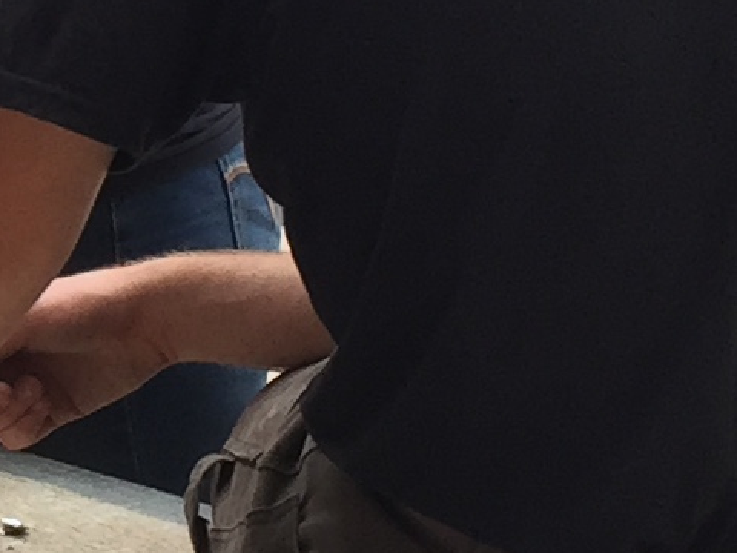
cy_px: -41
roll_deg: -0.6
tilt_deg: -6.0
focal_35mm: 197
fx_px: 4194
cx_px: -949
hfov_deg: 9.1
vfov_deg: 7.5
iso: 32
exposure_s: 1/494
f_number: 2.2
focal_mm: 4.15
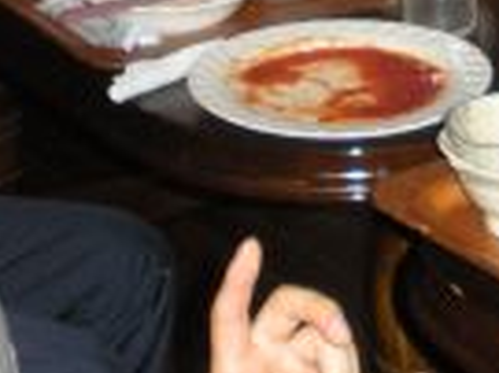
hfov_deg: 12.1
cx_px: 599
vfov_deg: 8.8
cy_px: -362
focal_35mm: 160
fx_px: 2304
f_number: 3.5
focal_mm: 6.3
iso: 283
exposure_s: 1/60
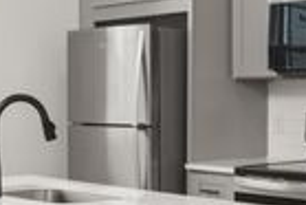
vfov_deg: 12.7
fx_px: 919
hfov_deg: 18.8
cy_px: 98
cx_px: 236
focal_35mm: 108
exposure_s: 1/5
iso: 100
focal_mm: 30
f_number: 8
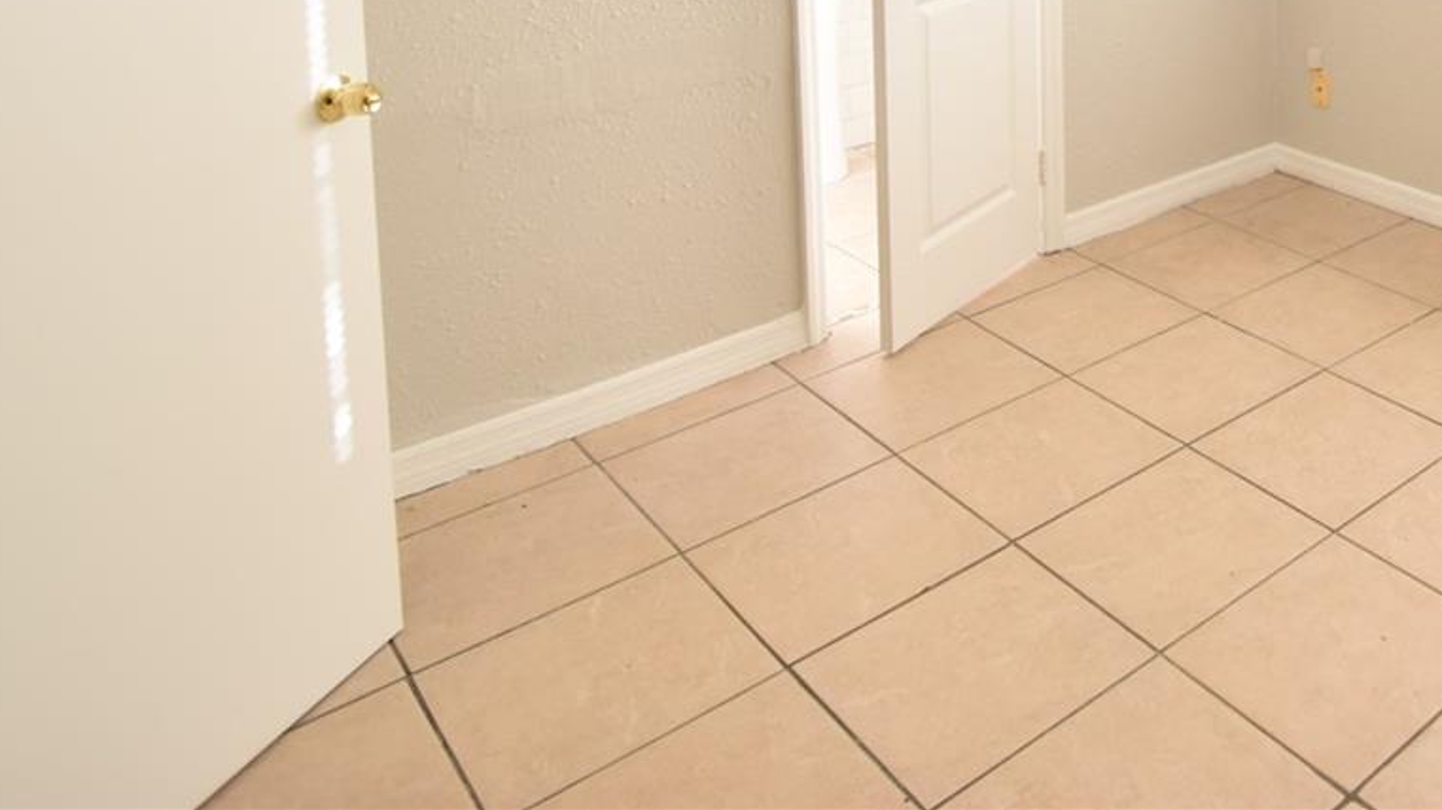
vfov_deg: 29.7
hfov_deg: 50.4
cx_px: 1380
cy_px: -197
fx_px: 1261
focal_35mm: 33
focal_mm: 10
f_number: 4
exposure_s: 1/60
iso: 400
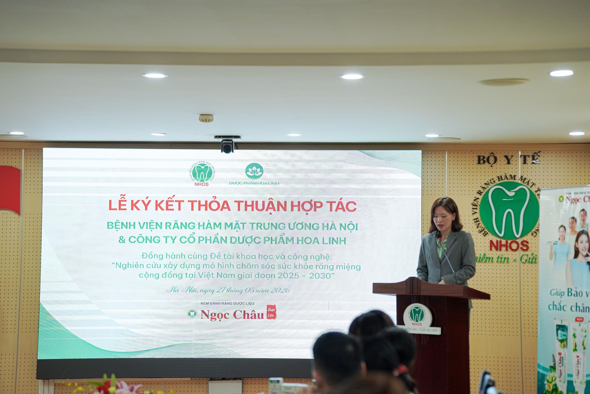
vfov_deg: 17.3
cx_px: 295
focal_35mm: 79
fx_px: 1295
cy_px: 197
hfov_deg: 25.7
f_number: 2.8
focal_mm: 79
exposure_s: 1/200
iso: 500
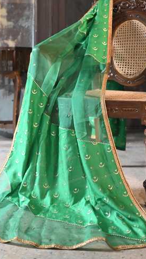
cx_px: 68
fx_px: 268
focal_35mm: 39
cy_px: 125
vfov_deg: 51.6
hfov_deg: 30.4
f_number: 2.5
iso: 1250
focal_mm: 35
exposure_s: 1/160
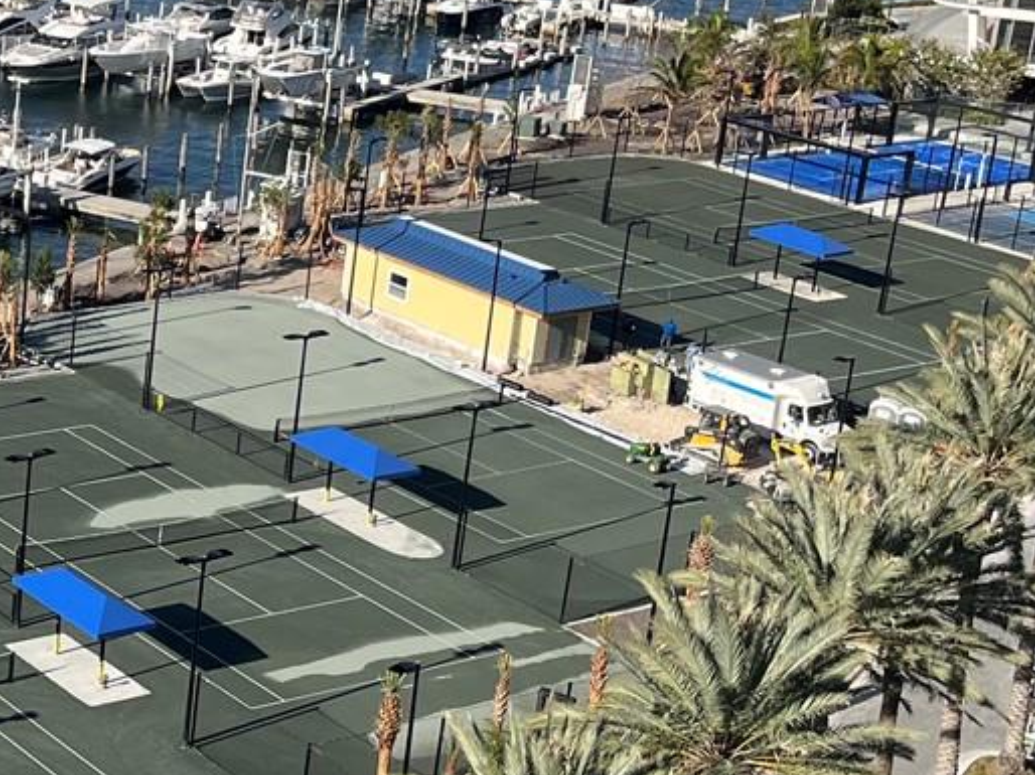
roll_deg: -2.8
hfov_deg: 22.2
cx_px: -215
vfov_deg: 18.1
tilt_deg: -16.2
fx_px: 2421
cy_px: 244
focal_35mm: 81
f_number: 1.6
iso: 50
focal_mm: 5.1
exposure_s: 1/3413
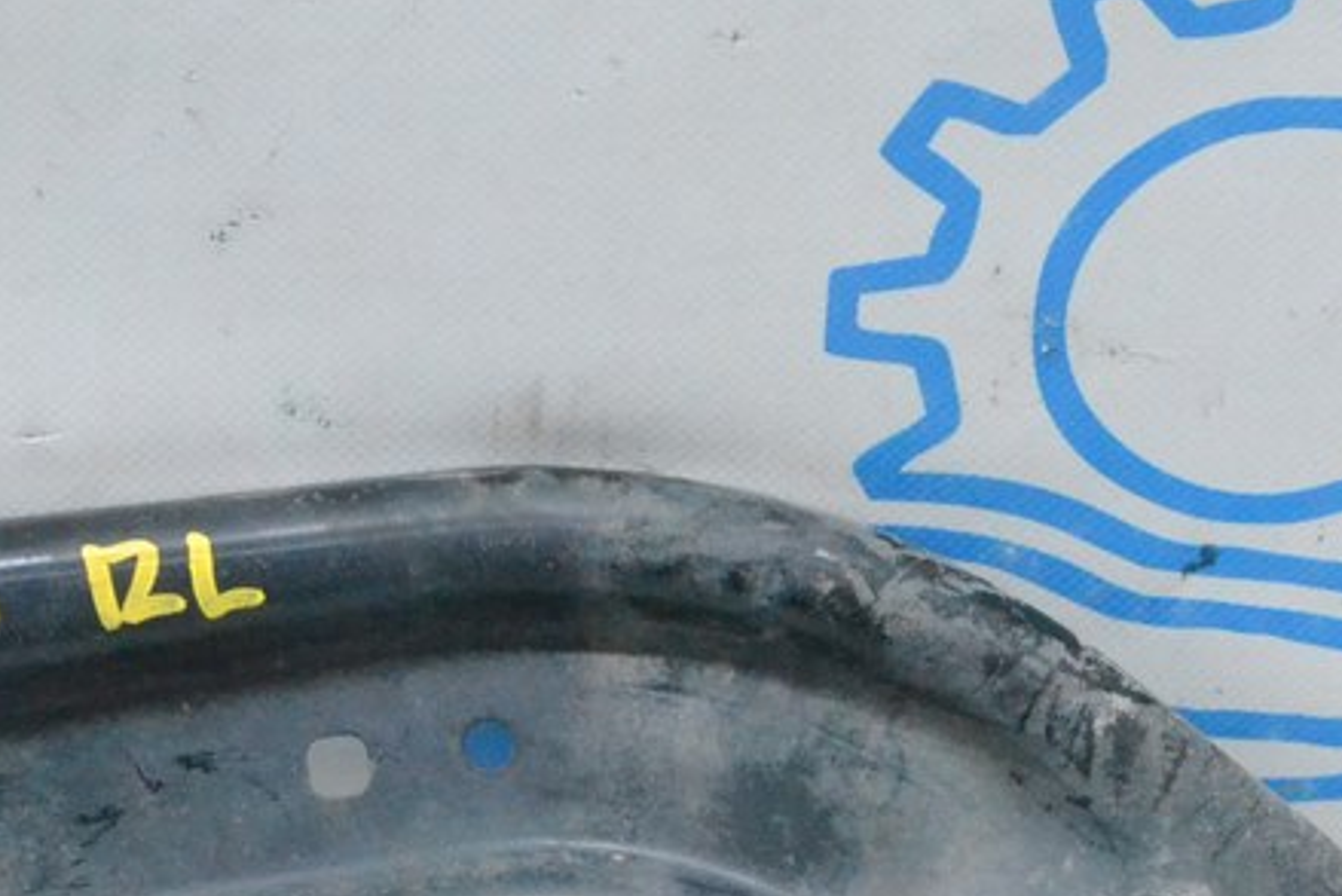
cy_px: 638
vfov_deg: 10.3
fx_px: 4959
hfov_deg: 15.3
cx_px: 290
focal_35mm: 133
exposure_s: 1/100
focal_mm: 38
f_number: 11
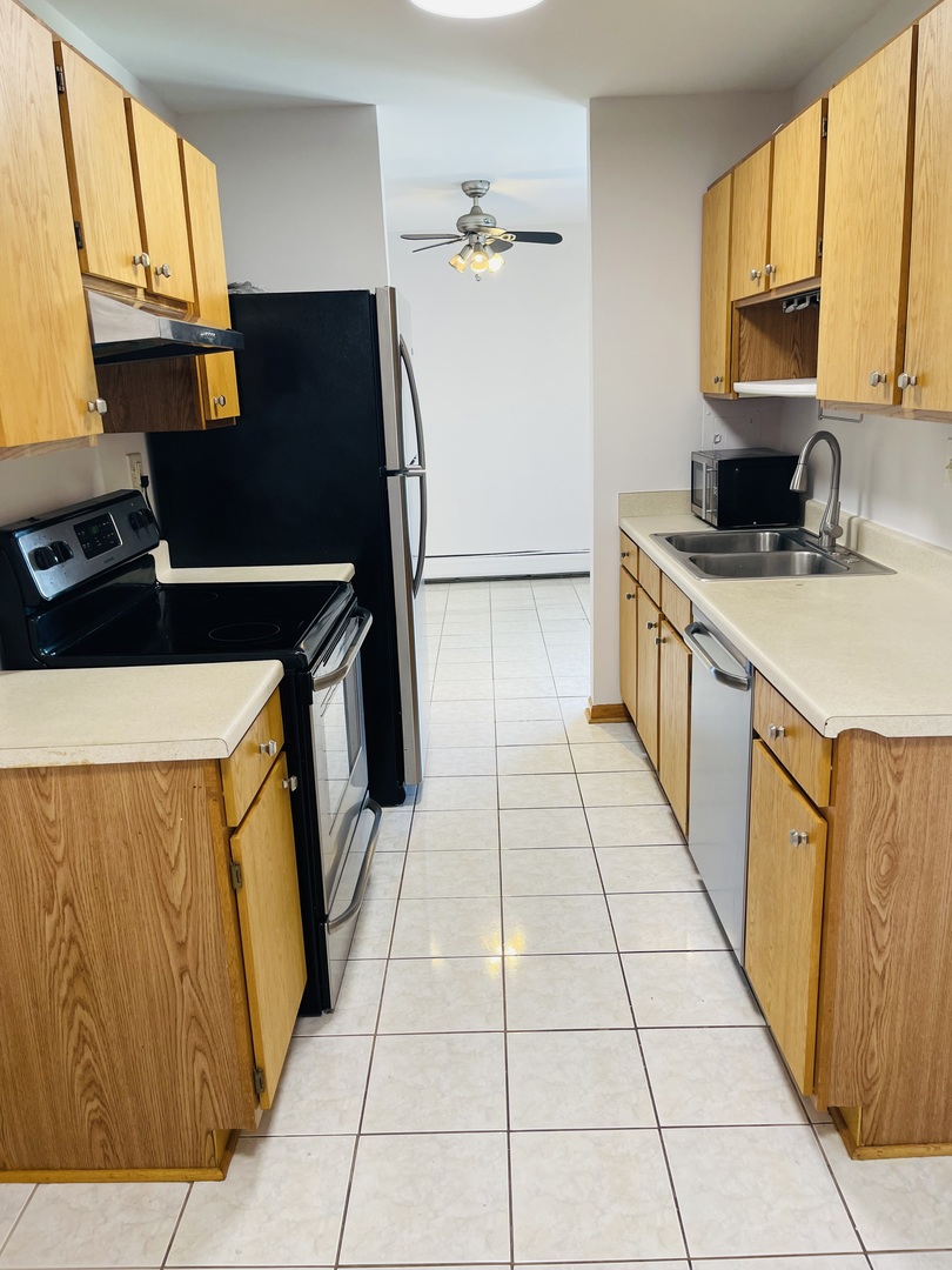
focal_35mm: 25
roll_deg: +2.7
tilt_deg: -15.1
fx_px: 917
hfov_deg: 54.9
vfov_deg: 69.4
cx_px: 476
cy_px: 635
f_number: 1.6
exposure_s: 1/60
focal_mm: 5.1
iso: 64
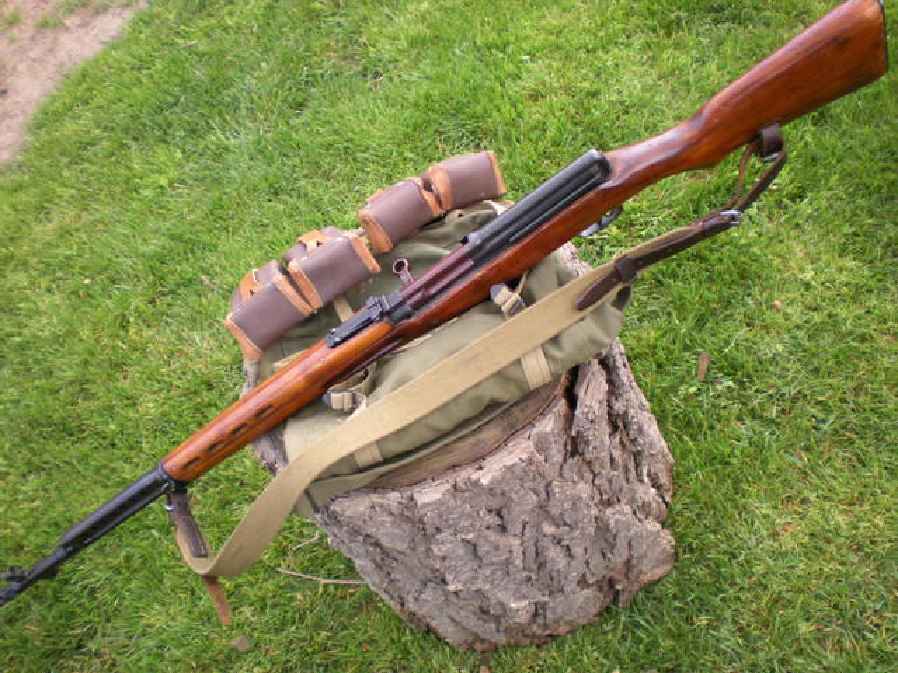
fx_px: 986
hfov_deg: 49.0
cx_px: 449
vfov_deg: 37.7
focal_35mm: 38
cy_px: 336
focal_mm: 6.3
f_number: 3.1
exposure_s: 1/57.7
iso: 76
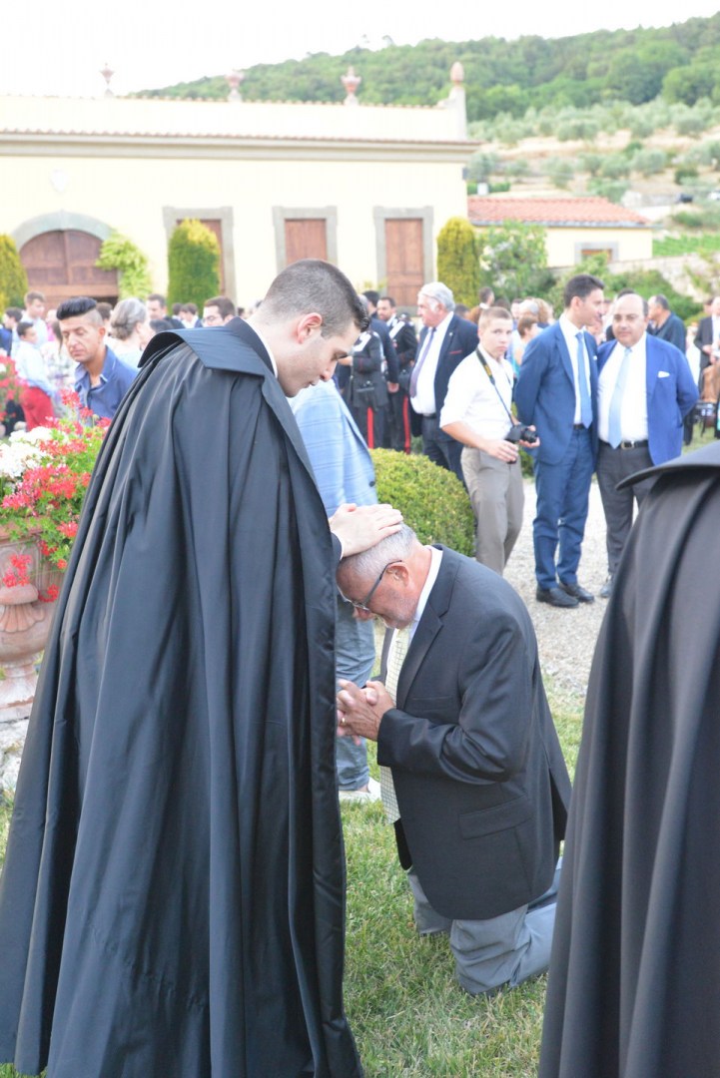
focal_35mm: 35
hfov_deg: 37.9
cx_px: 360
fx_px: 1049
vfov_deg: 54.4
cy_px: 539
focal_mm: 35
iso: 4000
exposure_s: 1/100
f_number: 5
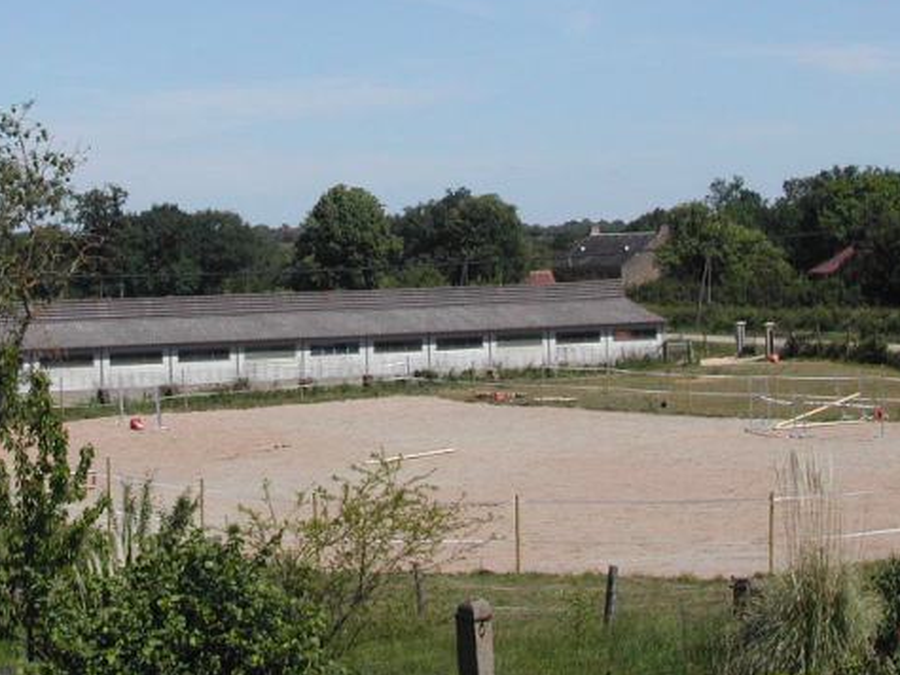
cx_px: 313
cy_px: 127
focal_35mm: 96
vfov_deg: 15.3
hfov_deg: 20.4
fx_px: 2495
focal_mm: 12.2
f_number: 9.2
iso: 100
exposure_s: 1/221
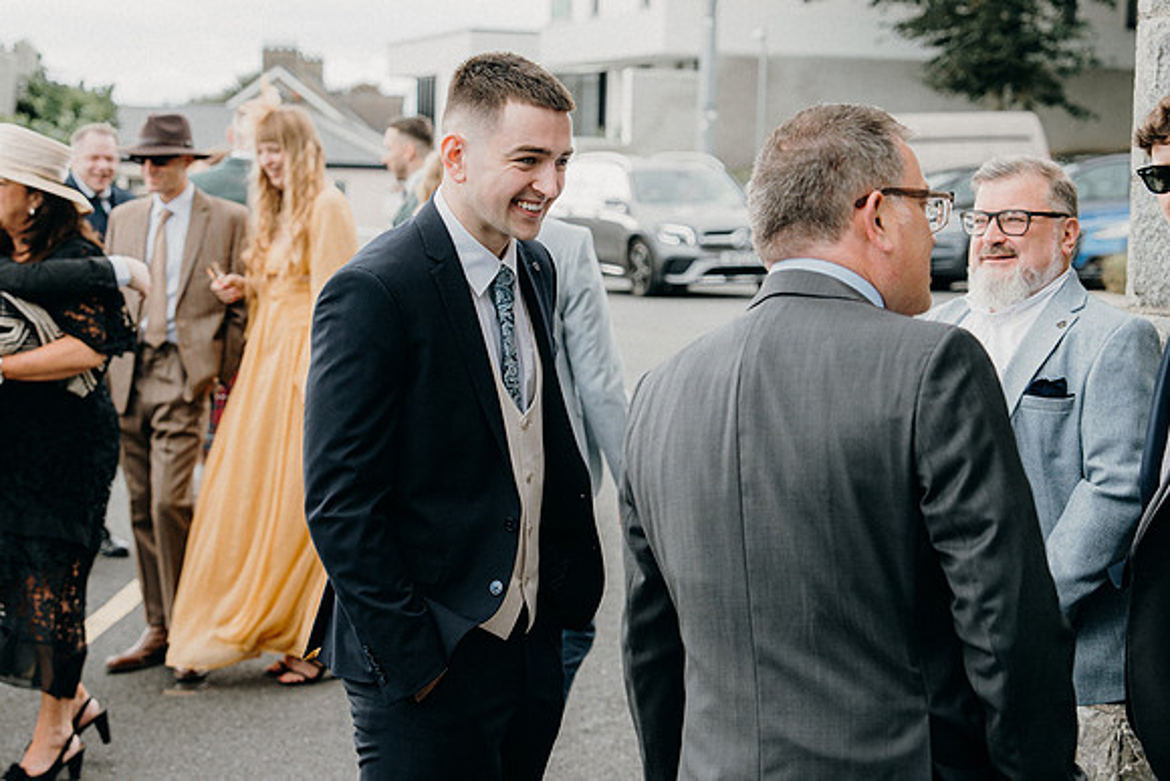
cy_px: 390
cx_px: 585
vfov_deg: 16.9
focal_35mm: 81
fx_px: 2633
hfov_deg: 25.1
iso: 160
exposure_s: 1/200
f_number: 3.5
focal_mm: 54
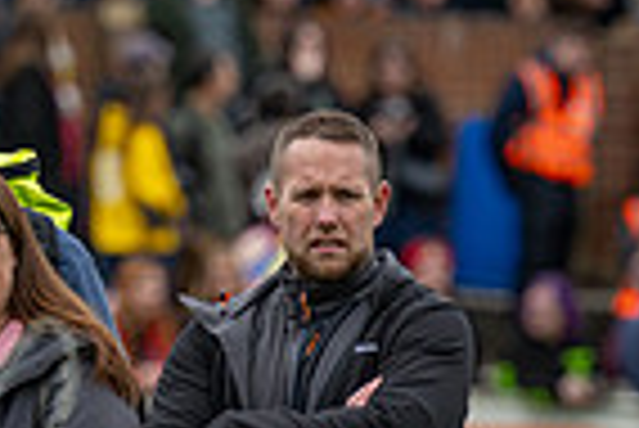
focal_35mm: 693
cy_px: 533
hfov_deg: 3.0
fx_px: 12313
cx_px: 368
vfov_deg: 2.0
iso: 125
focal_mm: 160
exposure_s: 1/1250
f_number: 2.8
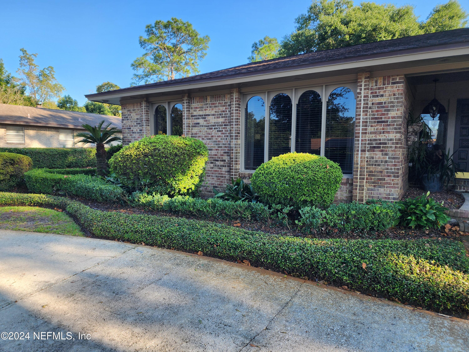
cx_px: 234
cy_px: 176
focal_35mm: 23
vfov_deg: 58.9
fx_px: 312
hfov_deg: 73.9
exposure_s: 1/192
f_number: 1.8
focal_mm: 6.4
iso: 12
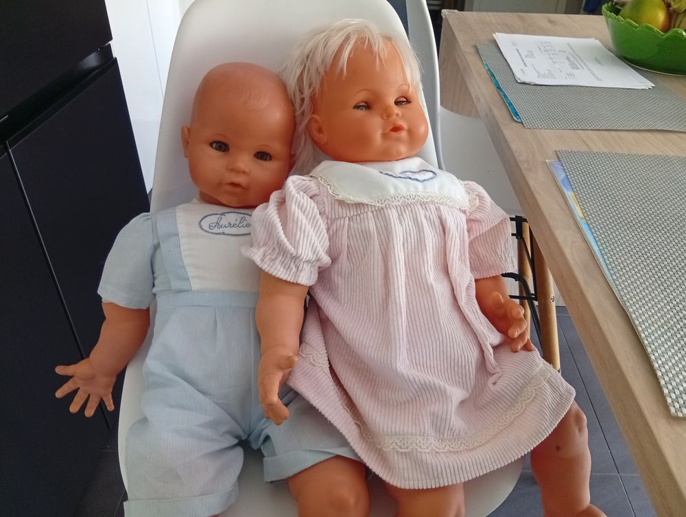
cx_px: 343
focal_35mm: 27
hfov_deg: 65.2
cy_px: 258
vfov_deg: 51.5
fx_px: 536
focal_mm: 3.84
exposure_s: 1/33.3
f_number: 1.8
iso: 454
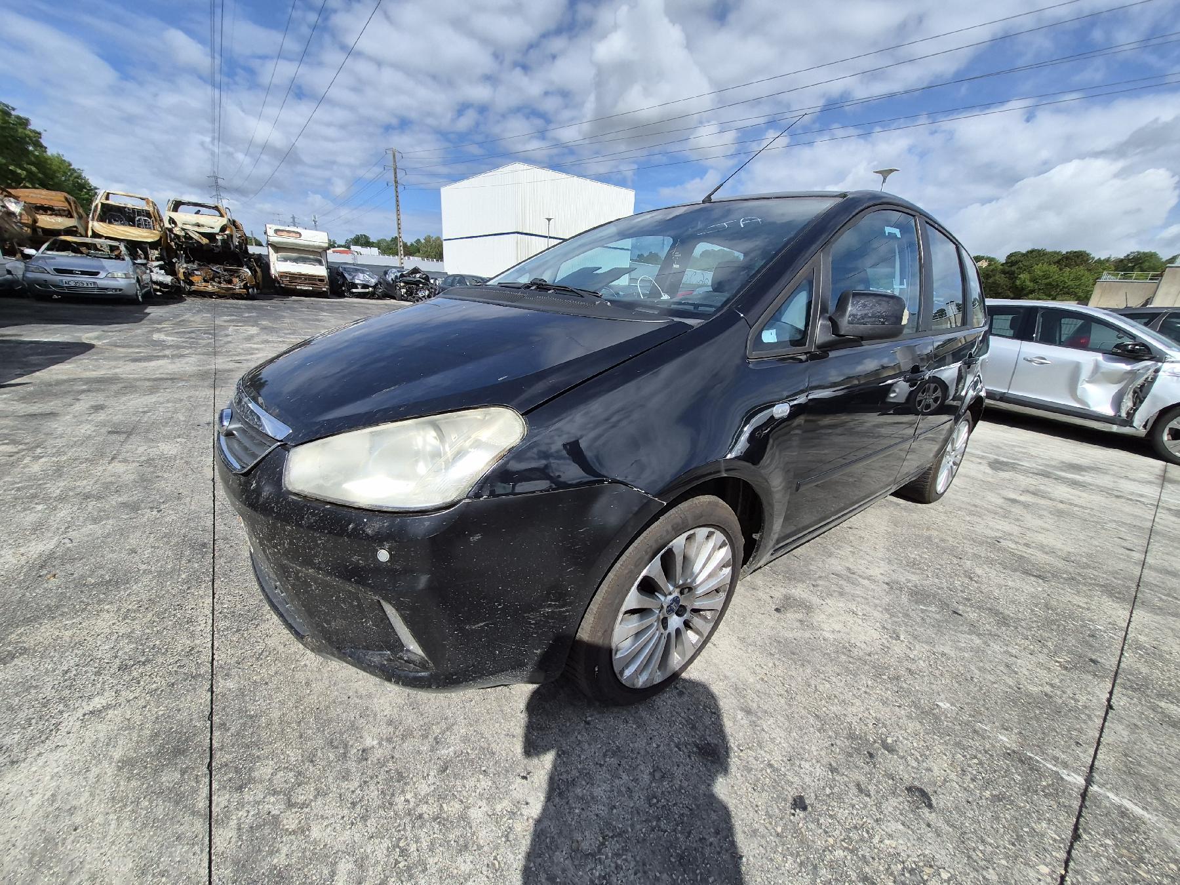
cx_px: 590
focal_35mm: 13
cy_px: 442
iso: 40
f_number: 2.2
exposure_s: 1/2500
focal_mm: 1.74
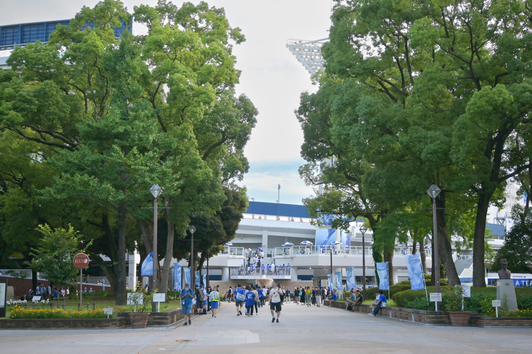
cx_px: 266
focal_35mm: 45
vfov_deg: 29.9
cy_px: 177
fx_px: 665
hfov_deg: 43.6
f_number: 4.8
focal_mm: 30
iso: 100
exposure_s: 1/160
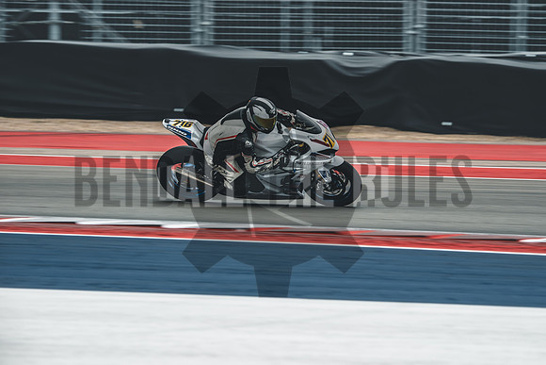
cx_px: 273
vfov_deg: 4.6
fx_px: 4551
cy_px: 182
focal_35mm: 300
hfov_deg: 6.9
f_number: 4.5
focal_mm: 200
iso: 160
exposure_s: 1/320
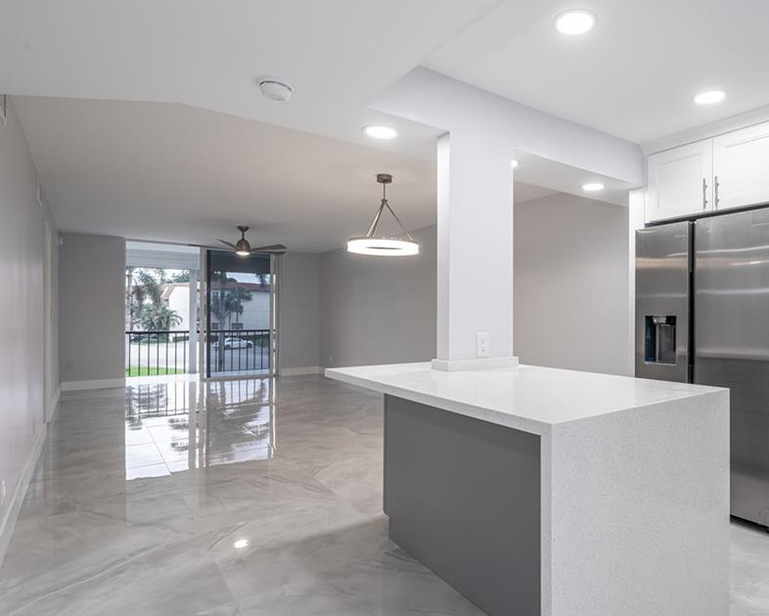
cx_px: 485
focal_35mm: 22
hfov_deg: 73.6
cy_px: 315
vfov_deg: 63.1
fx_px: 501
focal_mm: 18
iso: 200
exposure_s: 1/13
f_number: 9
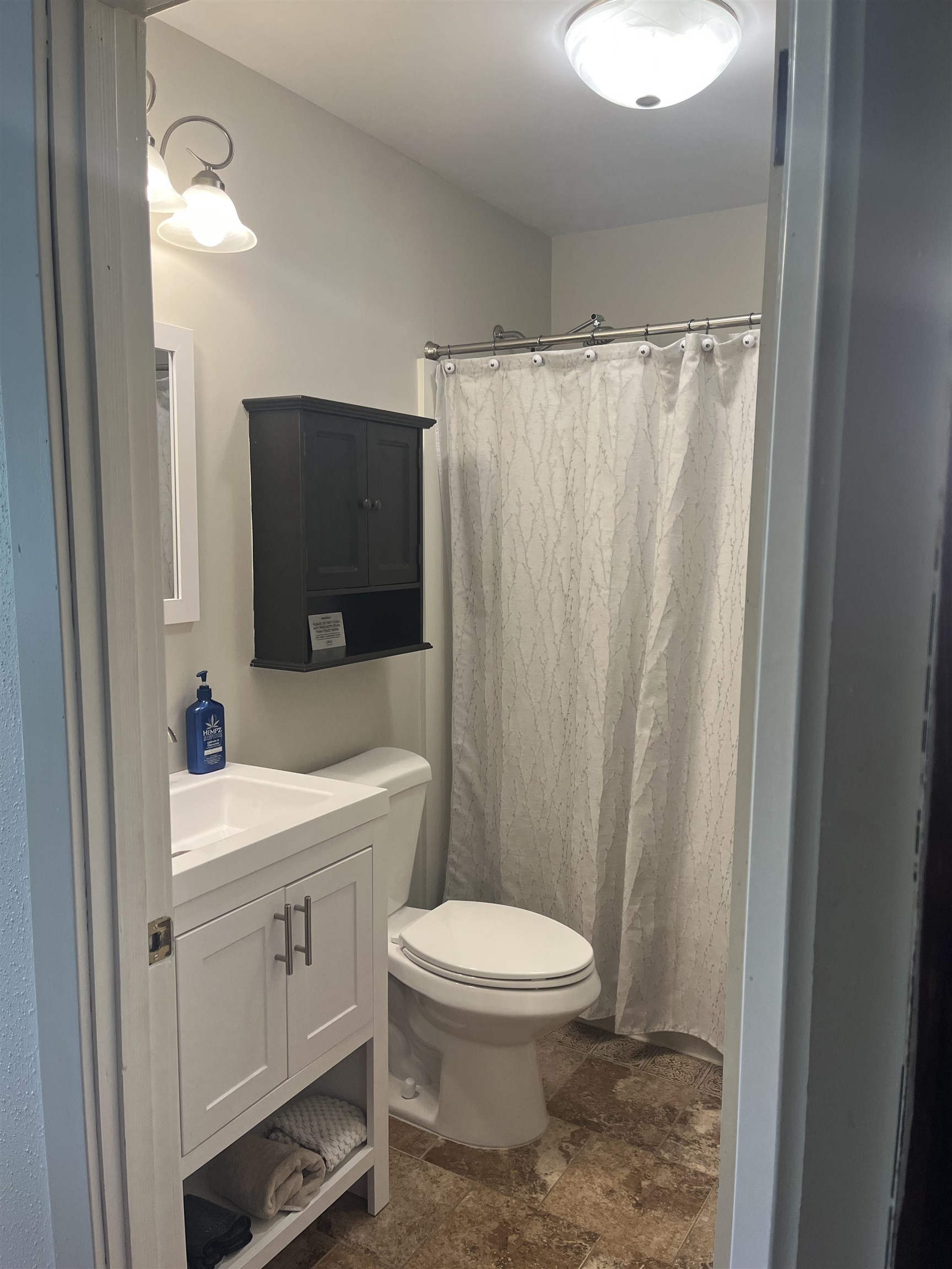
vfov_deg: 67.3
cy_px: 634
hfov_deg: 53.1
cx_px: 476
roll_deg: -0.9
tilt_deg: -7.2
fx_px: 953
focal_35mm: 26
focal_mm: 5.1
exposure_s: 1/120
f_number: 1.6
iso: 80
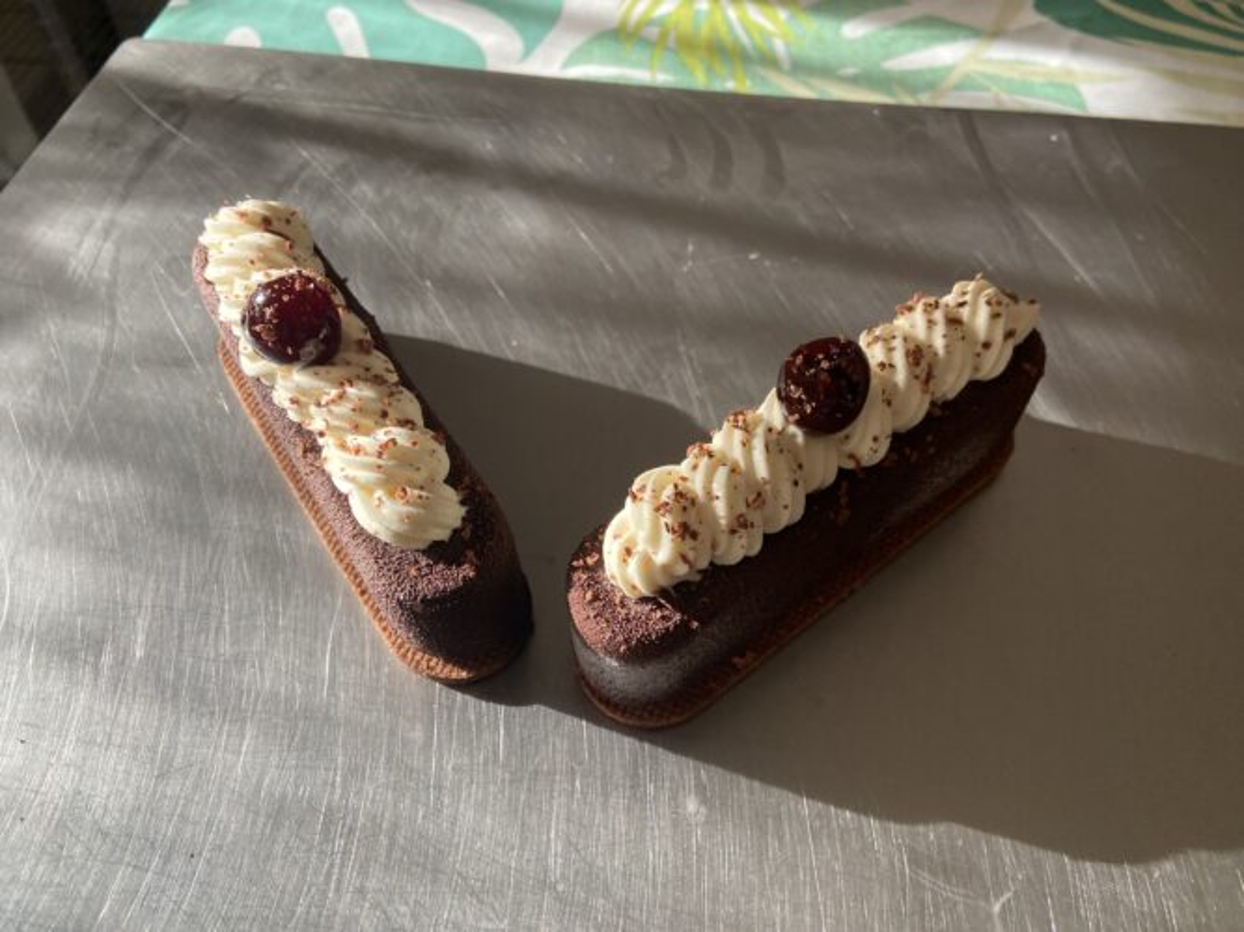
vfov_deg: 53.0
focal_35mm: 26
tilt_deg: -54.5
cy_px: 466
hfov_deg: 67.3
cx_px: 622
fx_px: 934
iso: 100
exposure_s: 1/121
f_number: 1.8
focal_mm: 4.25
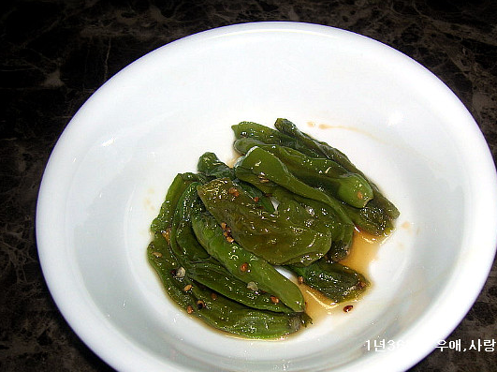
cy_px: 214
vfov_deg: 35.0
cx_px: 274
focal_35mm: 41
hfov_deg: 45.8
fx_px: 588
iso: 50
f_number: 2.9
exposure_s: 1/60.1
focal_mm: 5.7
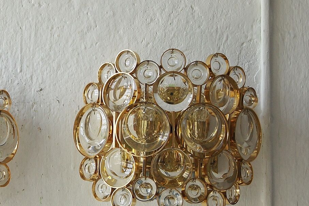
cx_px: 35
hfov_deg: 13.7
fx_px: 1279
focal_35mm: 149
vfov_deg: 9.2
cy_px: 133
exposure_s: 1/250
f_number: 5.6
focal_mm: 45
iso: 400
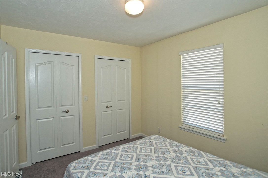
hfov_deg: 95.0
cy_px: 89
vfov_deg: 72.0
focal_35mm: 16
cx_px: 134
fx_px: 123
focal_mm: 11
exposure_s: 1/160
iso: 800
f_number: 4.5
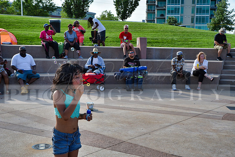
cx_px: 118
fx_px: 340
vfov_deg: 26.0
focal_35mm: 52
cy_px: 78
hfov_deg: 38.2
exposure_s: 1/250
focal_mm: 52
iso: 200
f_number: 8
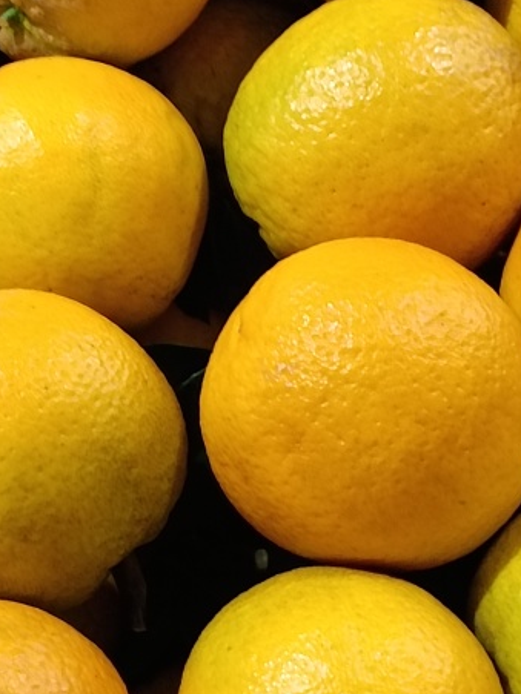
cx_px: 241
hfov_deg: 13.3
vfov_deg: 17.7
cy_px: 366
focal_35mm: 111
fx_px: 2228
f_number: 1.8
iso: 749
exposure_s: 1/25
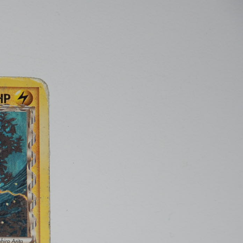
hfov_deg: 6.5
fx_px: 2122
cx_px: -90
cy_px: 226
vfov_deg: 6.5
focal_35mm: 267
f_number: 5.6
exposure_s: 1/60
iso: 200
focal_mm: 75
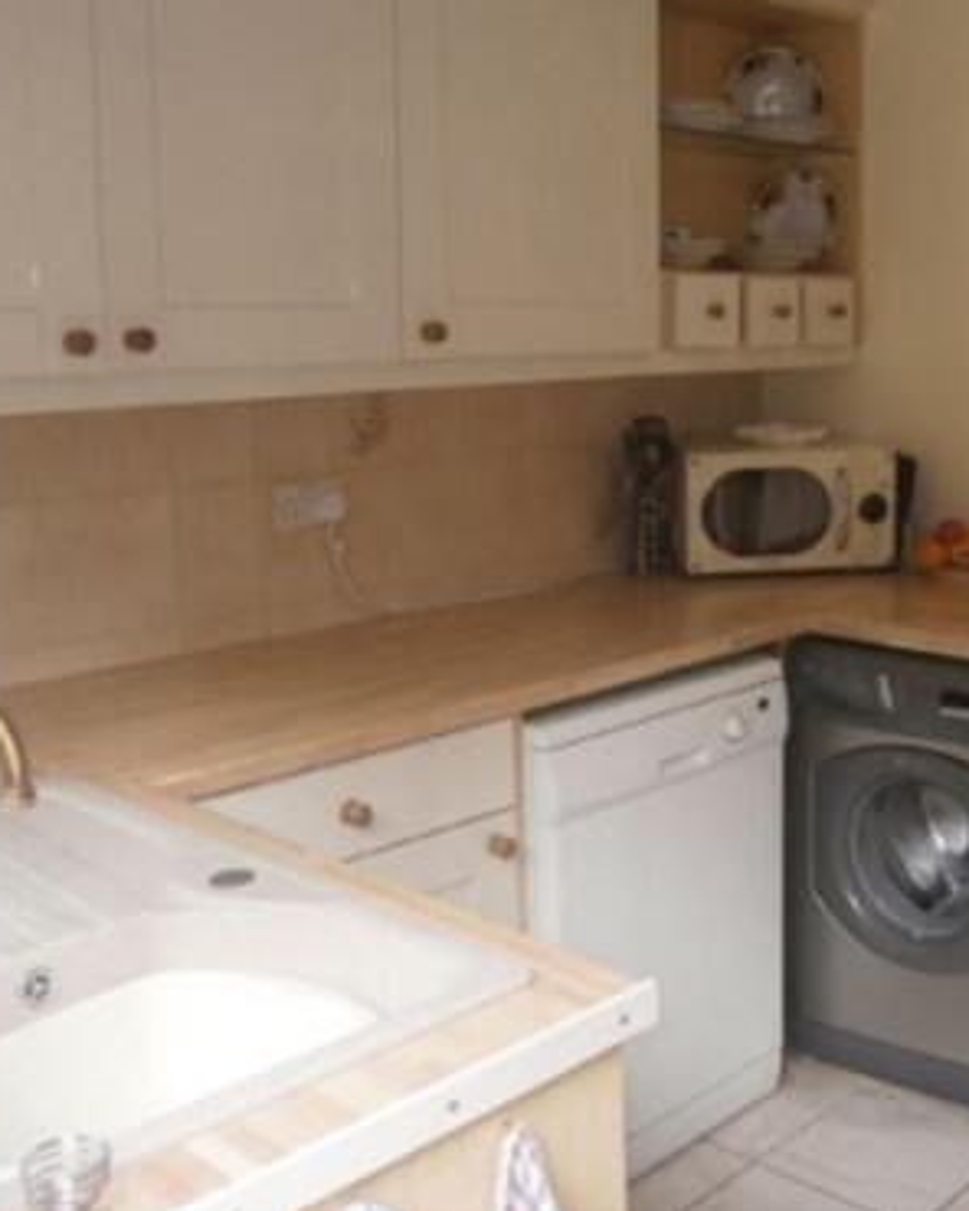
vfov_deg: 45.6
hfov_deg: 36.3
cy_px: 506
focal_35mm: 40
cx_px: 755
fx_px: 1434
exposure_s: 1/50
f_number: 2.8
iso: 80
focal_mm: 4.7
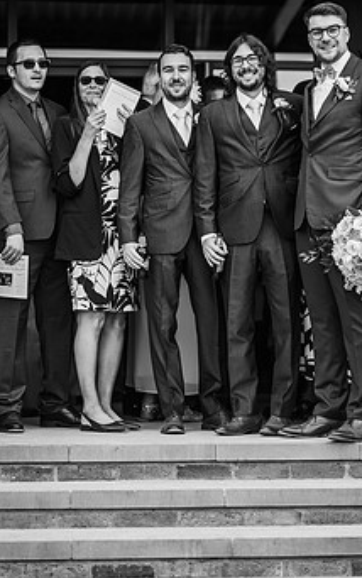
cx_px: 221
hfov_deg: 11.5
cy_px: 223
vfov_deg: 18.3
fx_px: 1798
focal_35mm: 114
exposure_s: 1/250
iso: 100
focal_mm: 85
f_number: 2.2
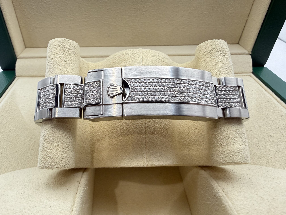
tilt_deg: -37.7
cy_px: 108
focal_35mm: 24
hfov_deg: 71.6
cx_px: 143
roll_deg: +0.7
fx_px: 198
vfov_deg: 56.8
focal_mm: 2.22
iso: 160
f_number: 2.2
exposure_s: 1/101
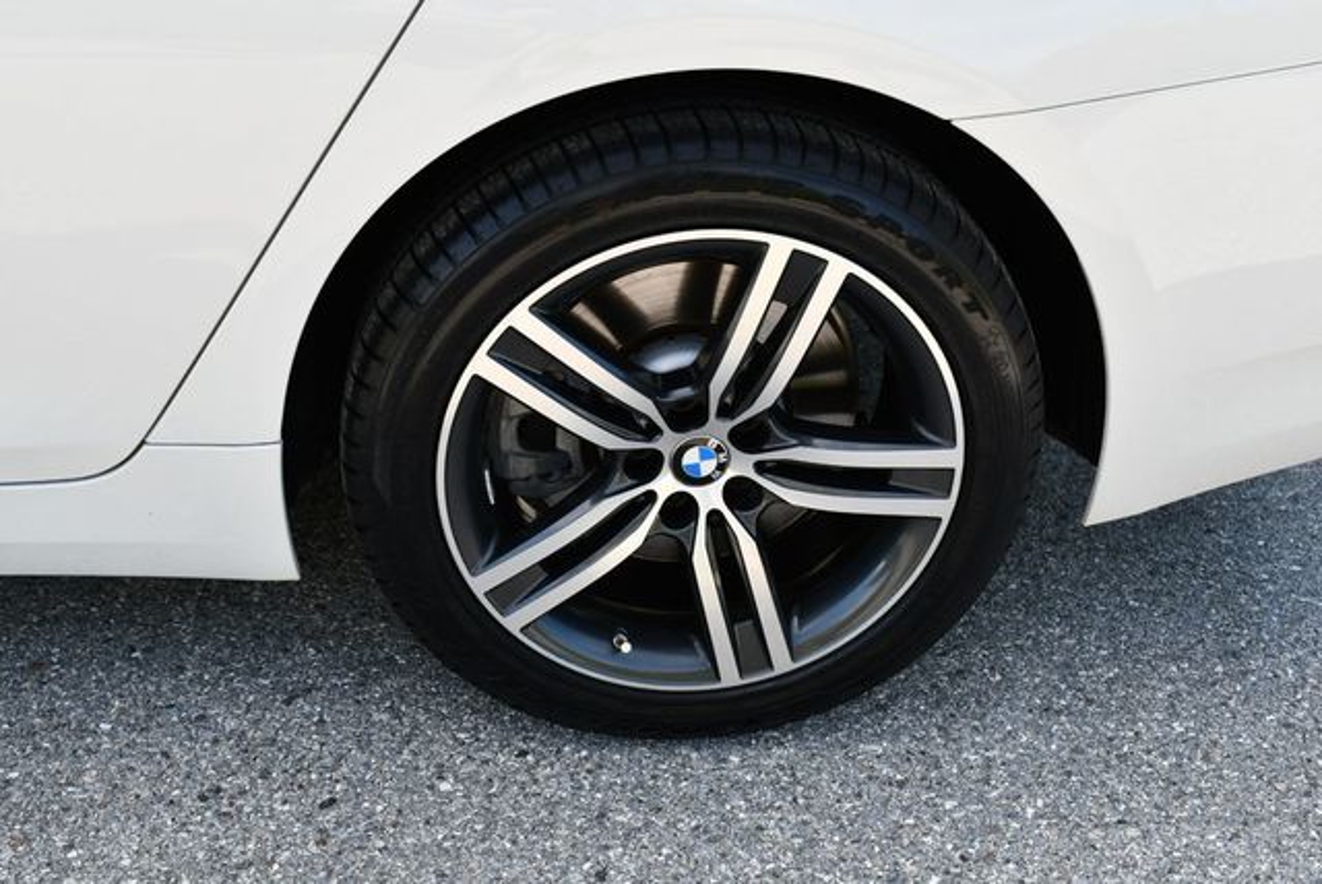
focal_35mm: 40
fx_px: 1470
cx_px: 661
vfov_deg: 33.5
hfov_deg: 48.4
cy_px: 442
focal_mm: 20
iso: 200
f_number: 5.6
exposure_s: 1/250
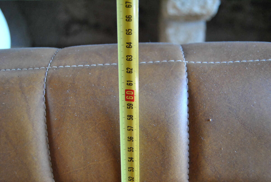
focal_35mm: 39
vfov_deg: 34.3
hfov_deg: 49.5
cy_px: 91
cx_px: 136
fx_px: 294
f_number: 4
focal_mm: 26
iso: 1250
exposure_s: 1/30
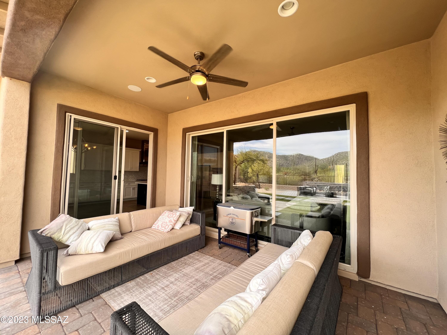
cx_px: 224
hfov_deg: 106.2
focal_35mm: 13
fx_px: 168
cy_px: 168
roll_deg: -1.0
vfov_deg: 89.9
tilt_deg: +2.3
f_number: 1.8
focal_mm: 1.57
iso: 32
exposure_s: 1/144
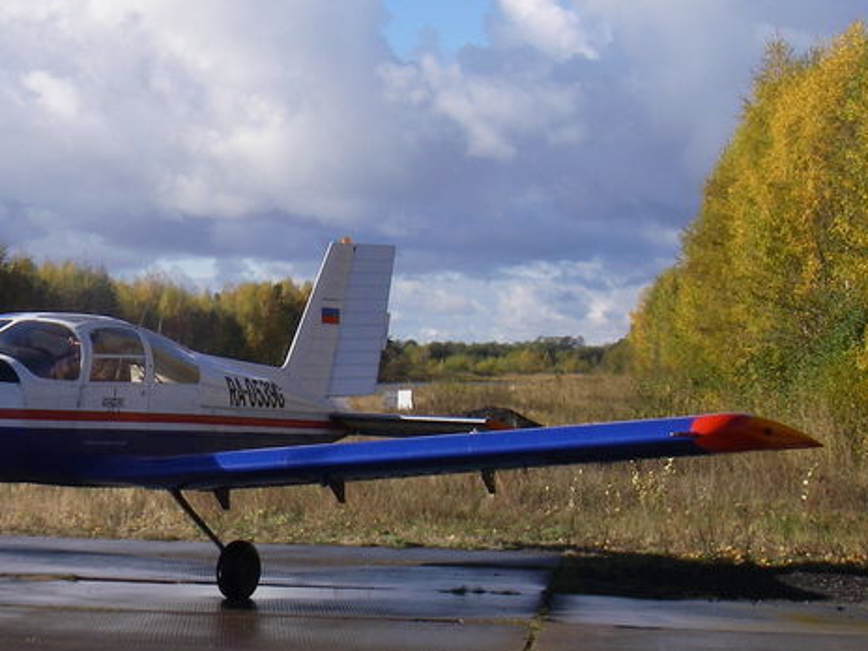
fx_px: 2382
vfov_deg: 15.6
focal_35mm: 95
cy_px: 336
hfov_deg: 20.3
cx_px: 108
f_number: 7
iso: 64
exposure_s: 1/200
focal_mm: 8.1
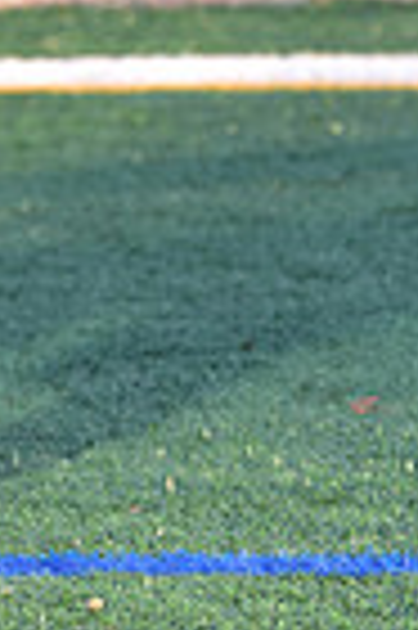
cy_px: -504
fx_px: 9794
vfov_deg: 3.7
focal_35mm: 561
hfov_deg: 2.4
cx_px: -330
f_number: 4.5
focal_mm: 135
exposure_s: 1/250
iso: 200
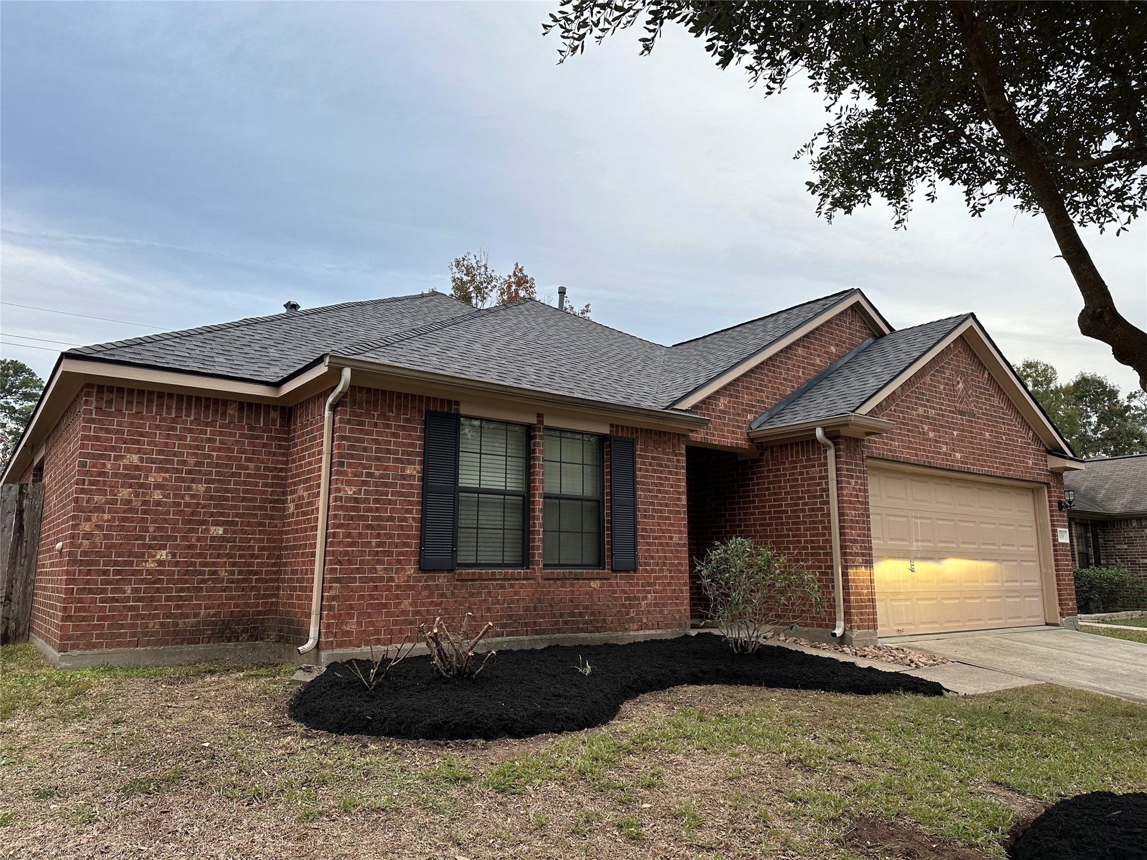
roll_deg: -0.1
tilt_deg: +8.4
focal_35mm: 24
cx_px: 574
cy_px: 430
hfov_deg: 71.6
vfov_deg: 56.8
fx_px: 795
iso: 100
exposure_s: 1/121
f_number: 1.78
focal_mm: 6.86
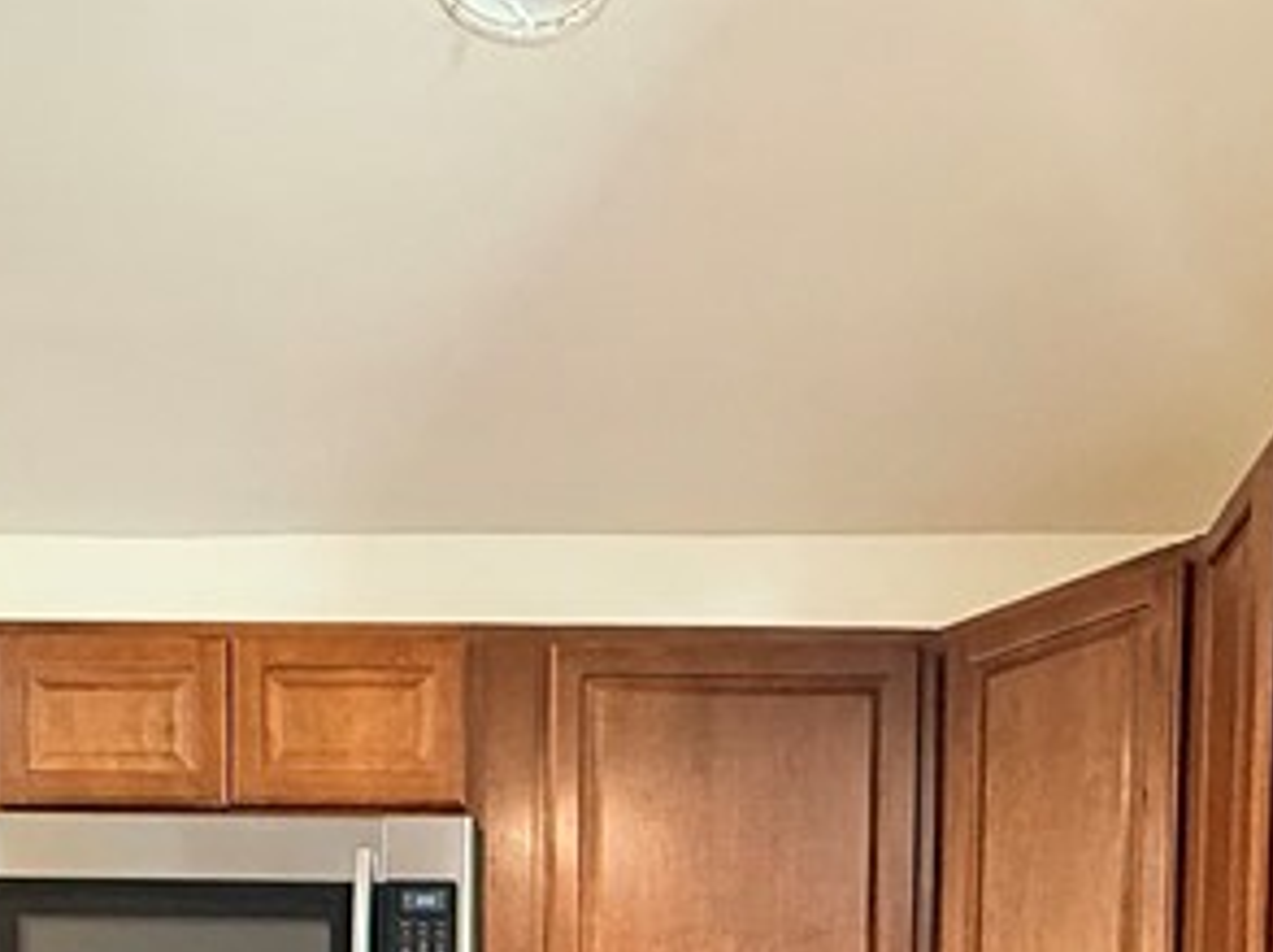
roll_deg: -0.7
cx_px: 634
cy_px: 1526
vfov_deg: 22.6
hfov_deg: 39.0
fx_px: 1800
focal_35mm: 49
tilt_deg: -4.0
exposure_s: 1/60
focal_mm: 2.22
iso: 500
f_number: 2.2
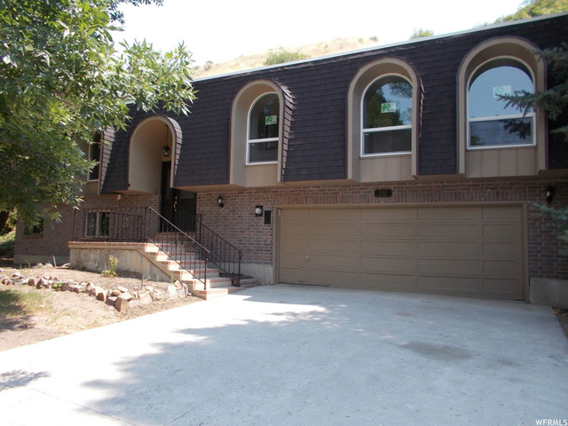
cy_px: 213
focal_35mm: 26
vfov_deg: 53.1
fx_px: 427
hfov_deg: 67.3
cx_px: 284
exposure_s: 1/250
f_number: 3.2
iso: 80
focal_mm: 4.6
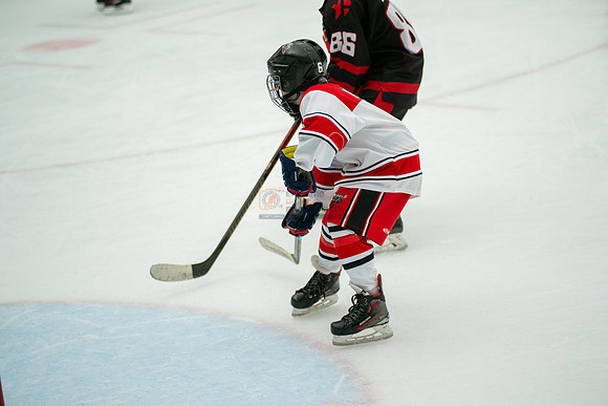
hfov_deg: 17.1
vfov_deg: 11.4
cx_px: 304
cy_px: 203
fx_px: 2027
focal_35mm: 120
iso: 1600
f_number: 3.2
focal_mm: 120
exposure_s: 1/2000
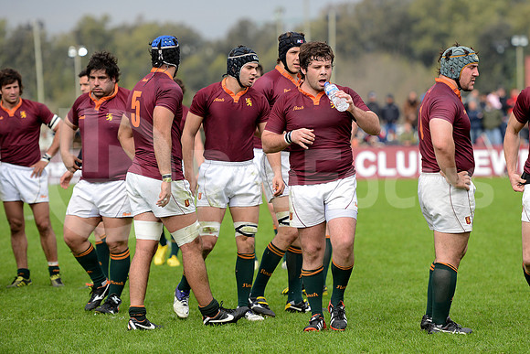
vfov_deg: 9.5
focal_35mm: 145
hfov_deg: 14.2
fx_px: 2135
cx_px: 265
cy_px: 177
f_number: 2.8
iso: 320
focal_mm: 145
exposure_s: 1/1000
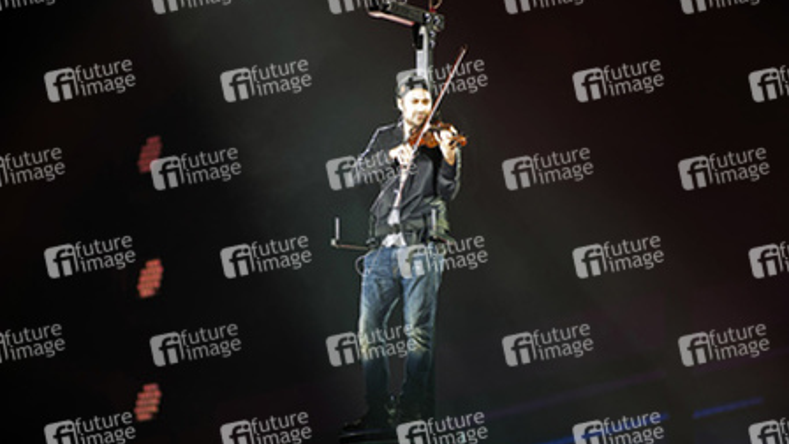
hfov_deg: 6.8
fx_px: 6611
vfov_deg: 3.8
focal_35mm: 316
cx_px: 394
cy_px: 213
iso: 1600
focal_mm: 300
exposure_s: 1/250
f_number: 3.2
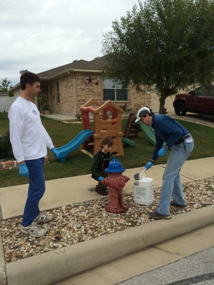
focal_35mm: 29
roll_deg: +2.3
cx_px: 107
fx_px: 239
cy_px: 142
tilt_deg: -8.0
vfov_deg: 61.7
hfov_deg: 48.2
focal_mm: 4.15
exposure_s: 1/672
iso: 32
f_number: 2.2
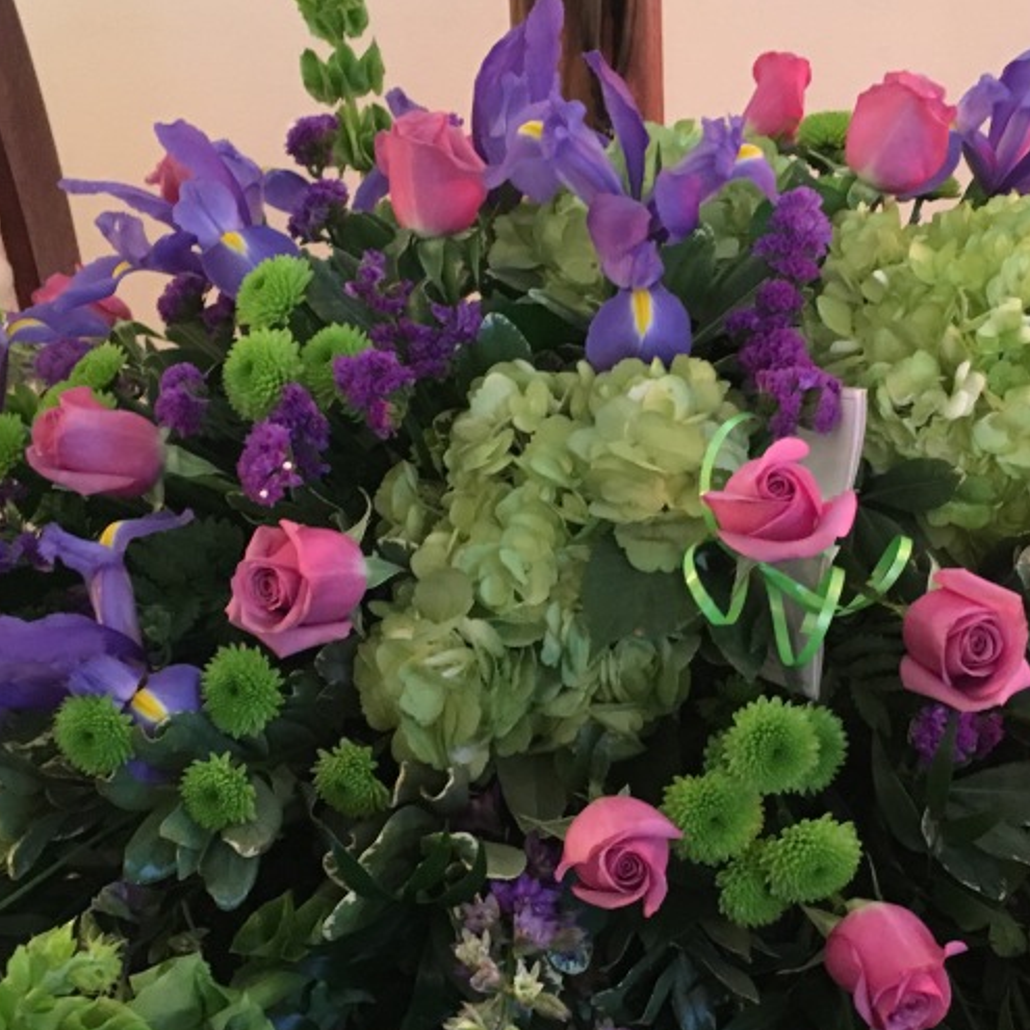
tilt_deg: -26.2
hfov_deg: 32.1
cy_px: 695
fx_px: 1784
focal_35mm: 53
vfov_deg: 31.9
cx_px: 633
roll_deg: +2.9
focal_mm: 4.15
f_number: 2.2
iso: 400
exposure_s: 1/15
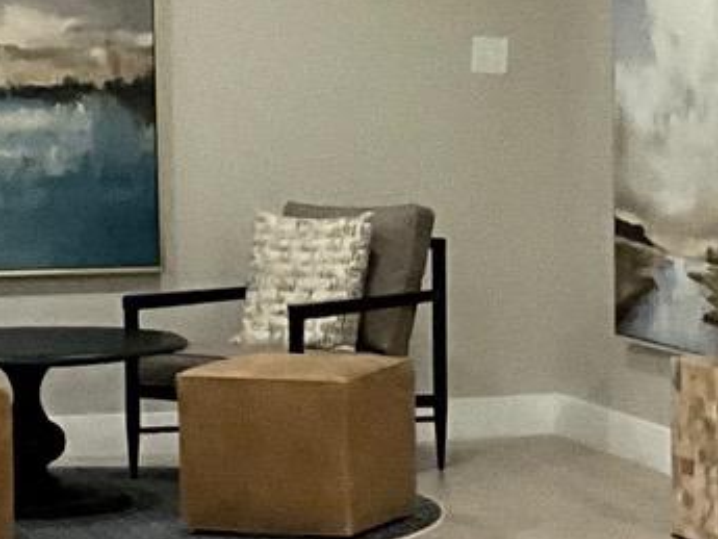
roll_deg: +0.8
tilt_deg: -7.0
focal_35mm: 172
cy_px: 556
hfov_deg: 11.5
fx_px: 3569
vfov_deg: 8.6
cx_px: 554
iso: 250
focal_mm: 3
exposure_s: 1/60
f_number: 1.8
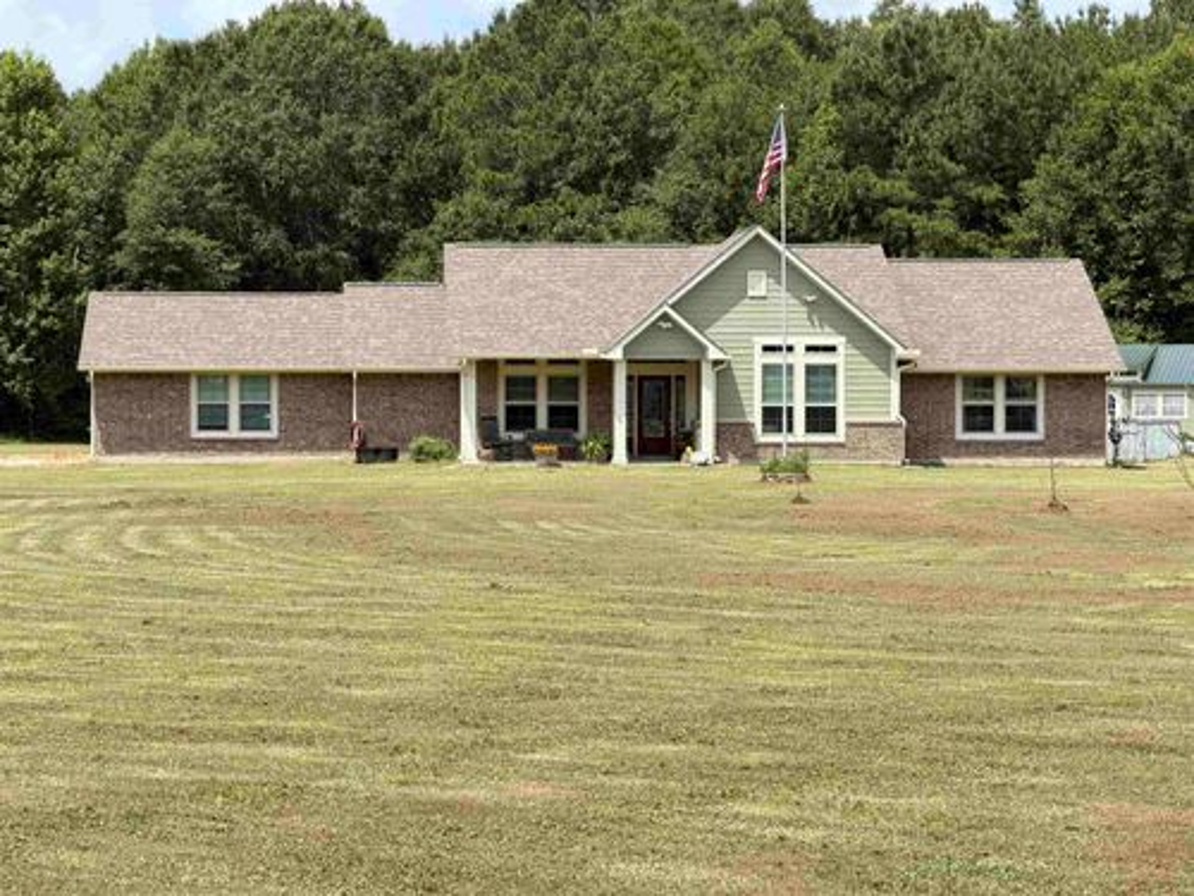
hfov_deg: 19.6
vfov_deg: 14.8
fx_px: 3449
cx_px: 597
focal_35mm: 100
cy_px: 448
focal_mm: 16.89
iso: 32
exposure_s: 1/638
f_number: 2.8
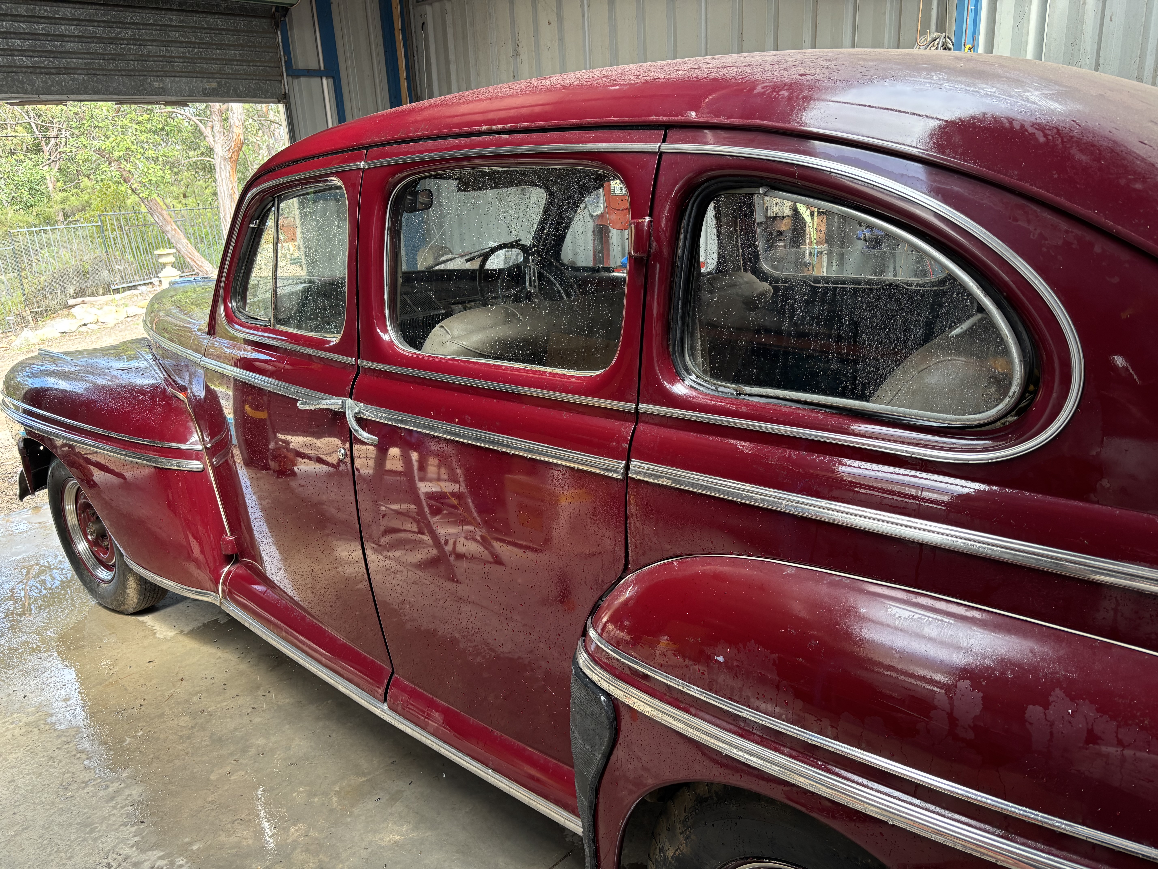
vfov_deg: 53.1
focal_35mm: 26
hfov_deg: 67.3
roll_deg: +2.6
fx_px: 870
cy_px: 434
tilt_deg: -17.5
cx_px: 579
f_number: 1.6
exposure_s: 1/121
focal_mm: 5.96
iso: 100
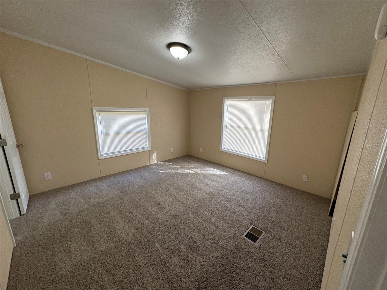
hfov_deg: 102.1
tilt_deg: -12.1
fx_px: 157
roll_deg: -0.6
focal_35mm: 14
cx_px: 194
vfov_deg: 85.7
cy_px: 145
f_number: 2.2
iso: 125
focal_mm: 2.22
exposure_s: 1/120
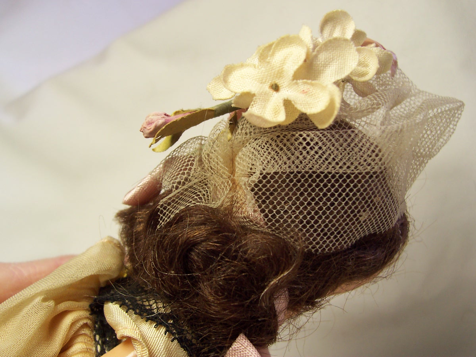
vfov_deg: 38.7
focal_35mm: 37
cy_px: 178
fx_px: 509
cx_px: 238
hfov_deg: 50.1
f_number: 2.8
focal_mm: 5.6
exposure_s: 1/90
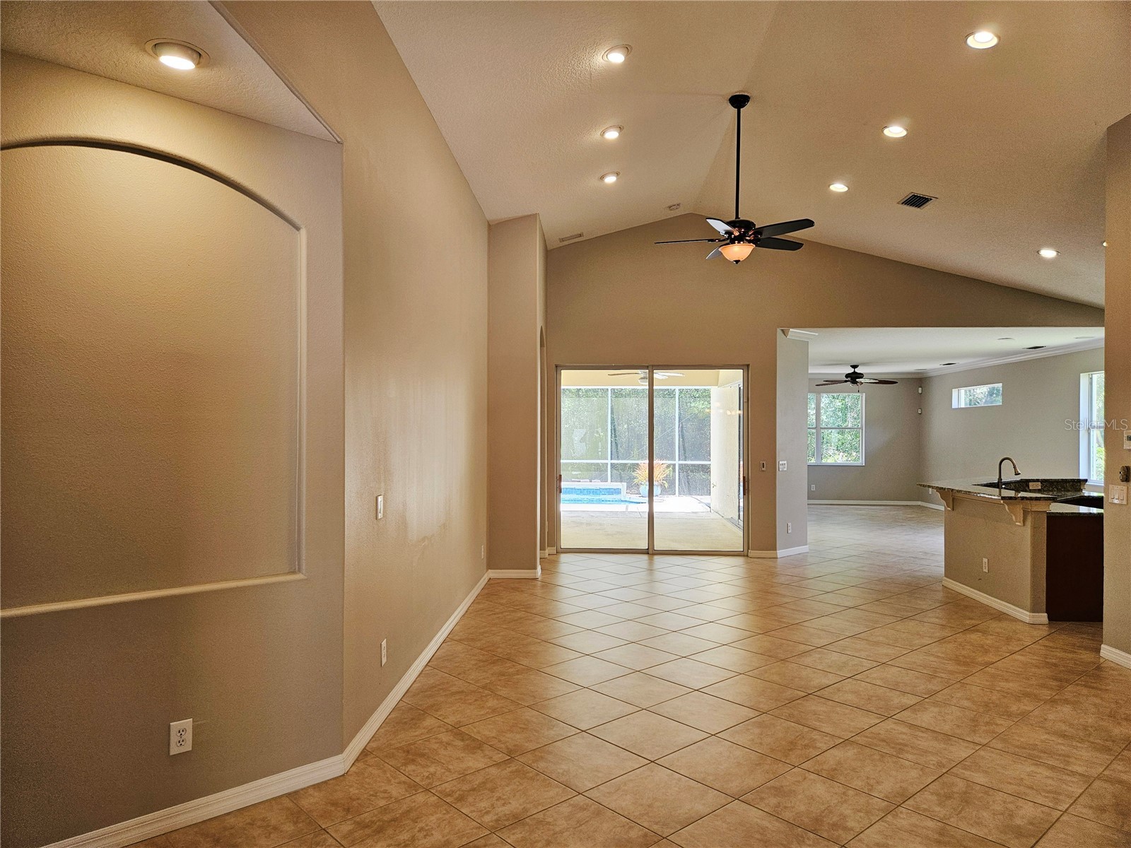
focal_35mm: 23
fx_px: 751
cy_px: 424
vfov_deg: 58.9
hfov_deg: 73.9
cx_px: 566
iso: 80
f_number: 1.8
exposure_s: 1/120
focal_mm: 5.4
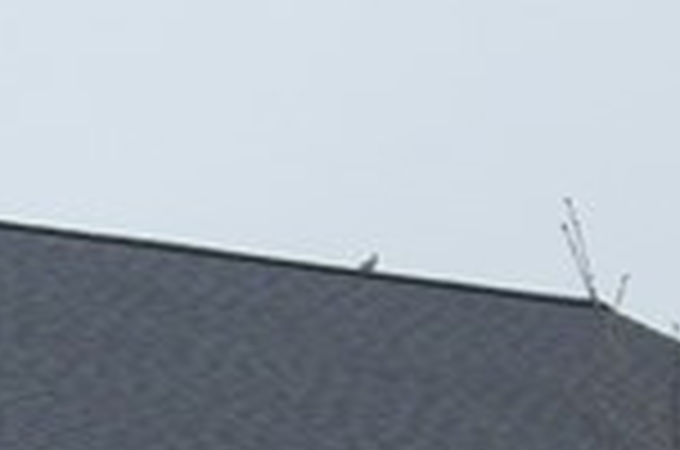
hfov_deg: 6.3
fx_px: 6126
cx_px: -90
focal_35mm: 325
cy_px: 846
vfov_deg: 4.2
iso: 100
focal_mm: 7.6
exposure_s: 1/200
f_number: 8.9
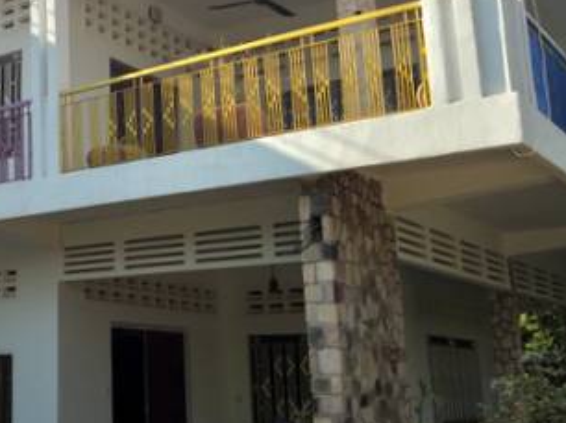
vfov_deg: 28.5
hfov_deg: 34.5
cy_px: 168
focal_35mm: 51
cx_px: 13
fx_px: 833
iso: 40
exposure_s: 1/1085
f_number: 1.7
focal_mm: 3.93
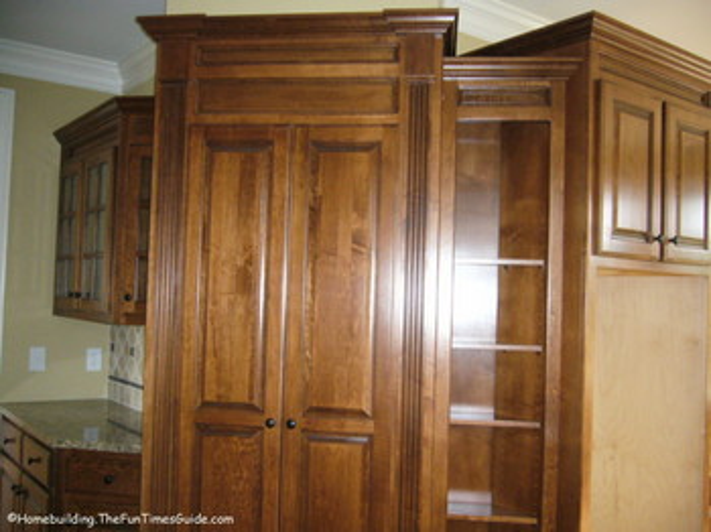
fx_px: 718
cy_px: 266
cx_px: 356
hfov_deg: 52.7
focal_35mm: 35
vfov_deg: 40.7
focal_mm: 5.8
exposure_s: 1/60
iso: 320
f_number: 2.8
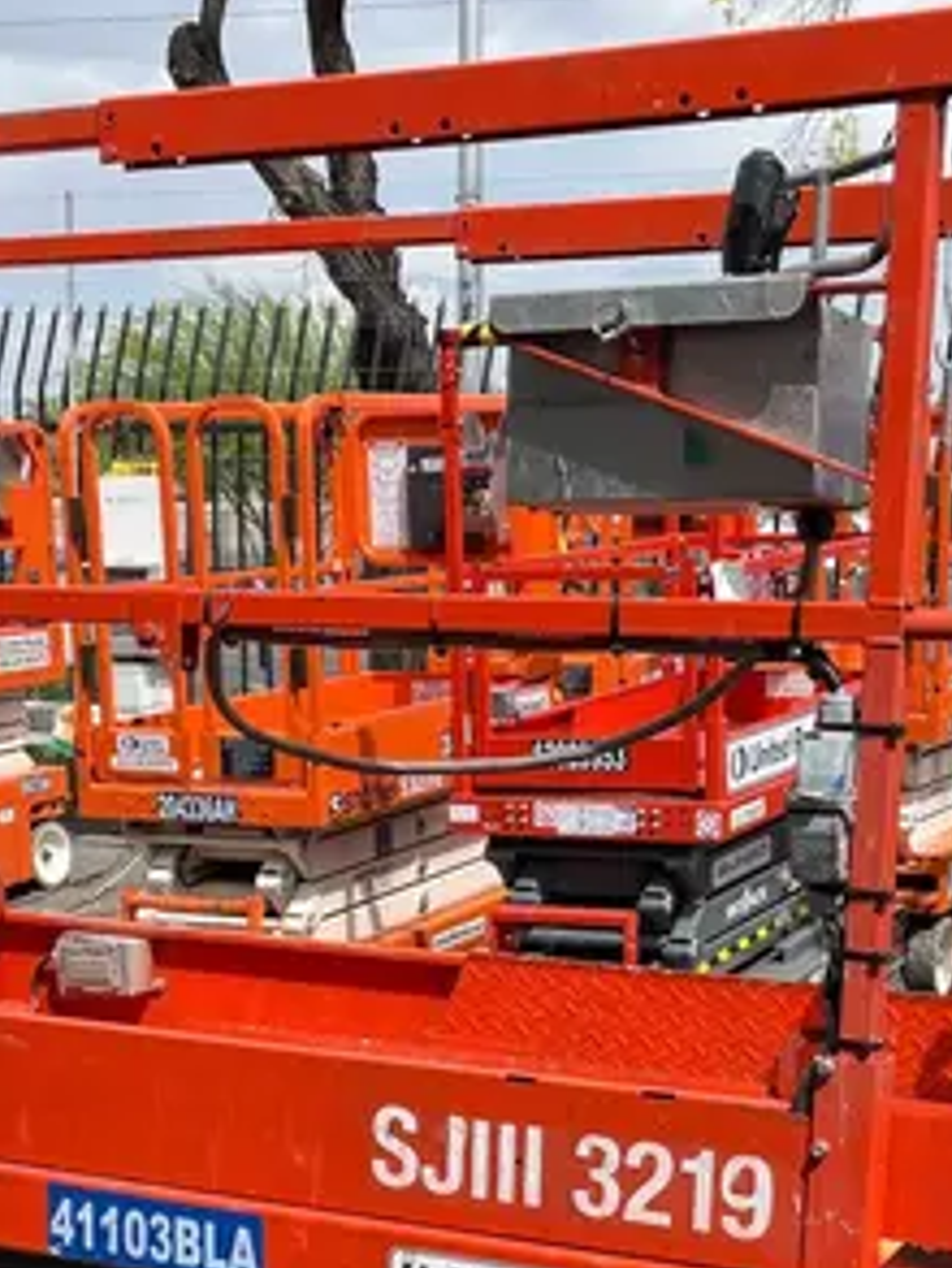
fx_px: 2382
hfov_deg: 22.6
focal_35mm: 65
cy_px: 1218
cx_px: 476
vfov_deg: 28.3
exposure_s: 1/2967
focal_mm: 5.1
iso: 50
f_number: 1.6
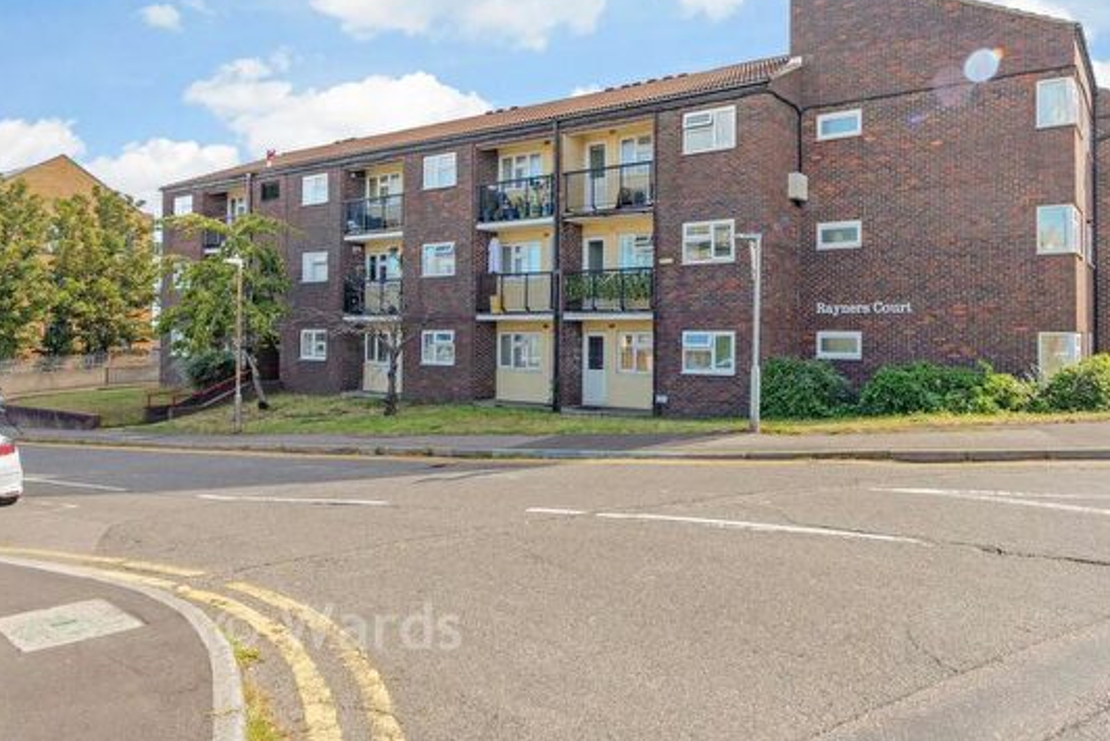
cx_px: 689
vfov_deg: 51.0
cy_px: 293
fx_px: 771
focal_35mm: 25
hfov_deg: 70.4
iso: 100
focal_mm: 19
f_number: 8
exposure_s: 1/100
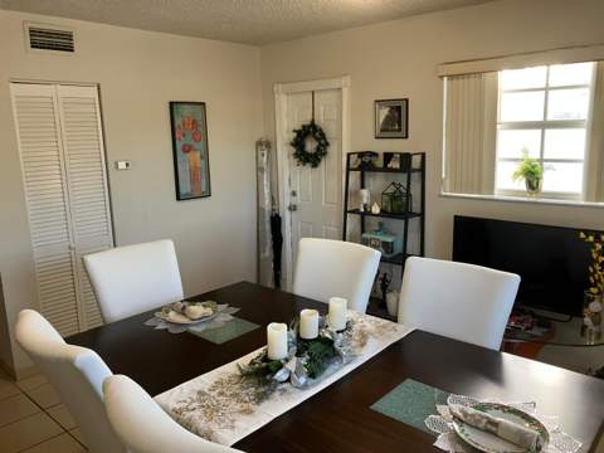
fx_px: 489
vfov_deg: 49.7
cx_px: 302
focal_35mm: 28
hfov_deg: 63.4
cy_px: 226
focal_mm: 3.99
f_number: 1.8
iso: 100
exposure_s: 1/60
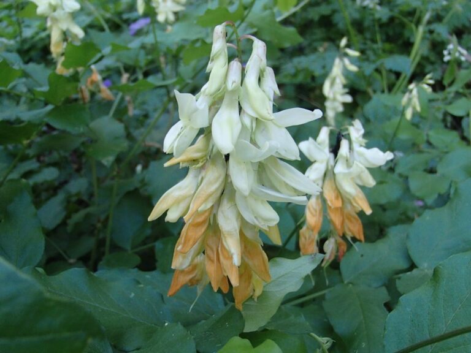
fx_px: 503
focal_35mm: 37
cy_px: 176
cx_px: 236
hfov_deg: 50.1
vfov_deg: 38.7
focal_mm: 6.64
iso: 400
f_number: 4.7
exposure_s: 1/160
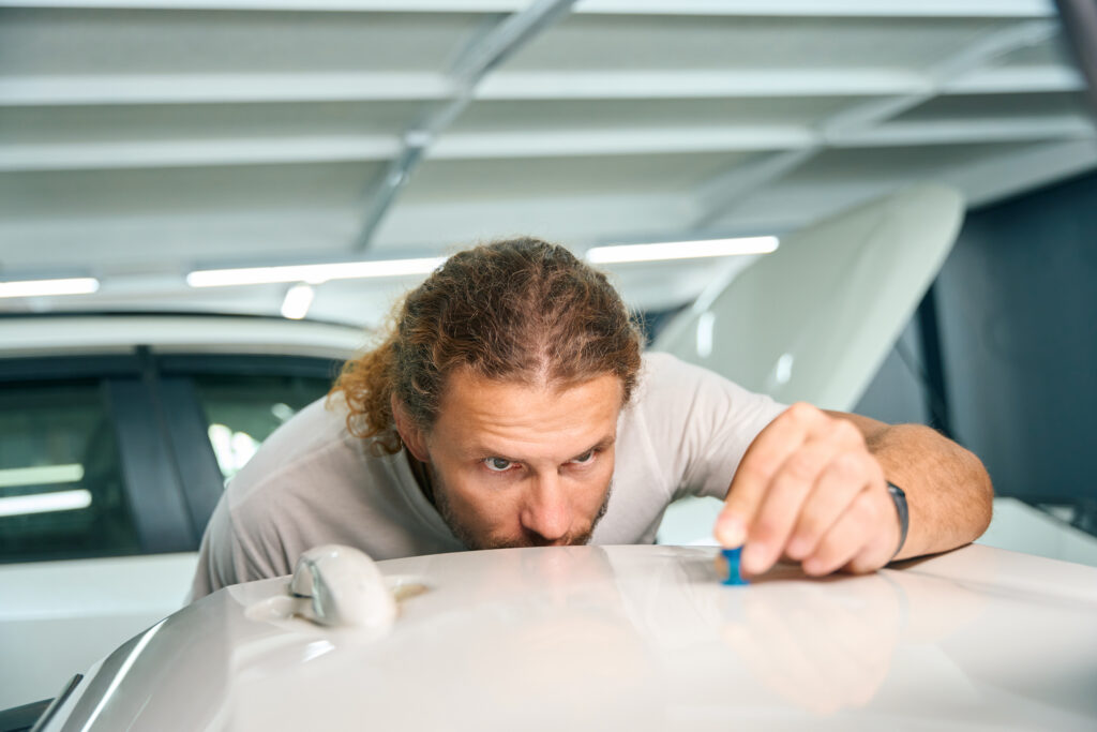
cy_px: 366
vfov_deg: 33.4
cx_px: 548
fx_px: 1219
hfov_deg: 48.5
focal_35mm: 40
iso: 800
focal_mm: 40
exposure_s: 1/250
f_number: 2.8
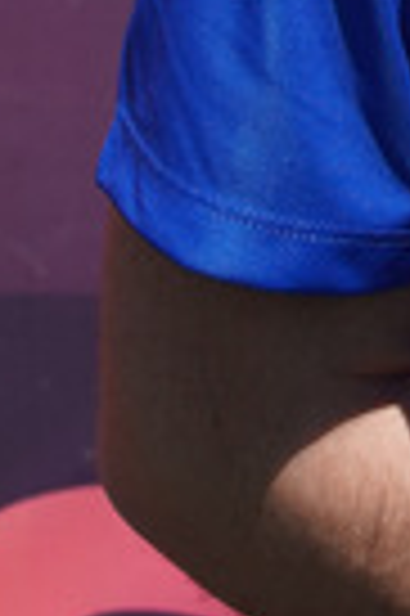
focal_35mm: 615
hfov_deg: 2.2
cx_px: 1077
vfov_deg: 3.3
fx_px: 10532
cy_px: -562
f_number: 4.5
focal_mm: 70
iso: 100
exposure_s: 1/800
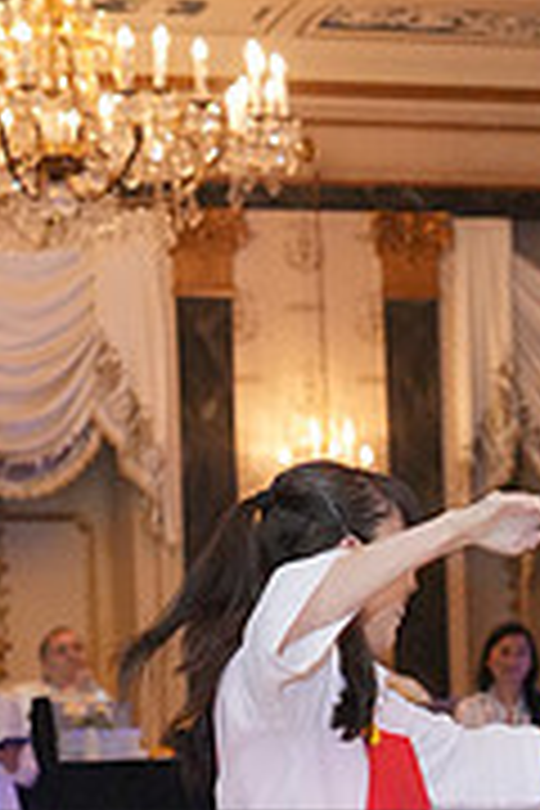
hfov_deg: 8.5
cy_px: 963
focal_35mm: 161
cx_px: 470
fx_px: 3622
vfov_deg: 12.5
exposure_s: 1/250
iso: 8000
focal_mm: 50
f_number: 3.2
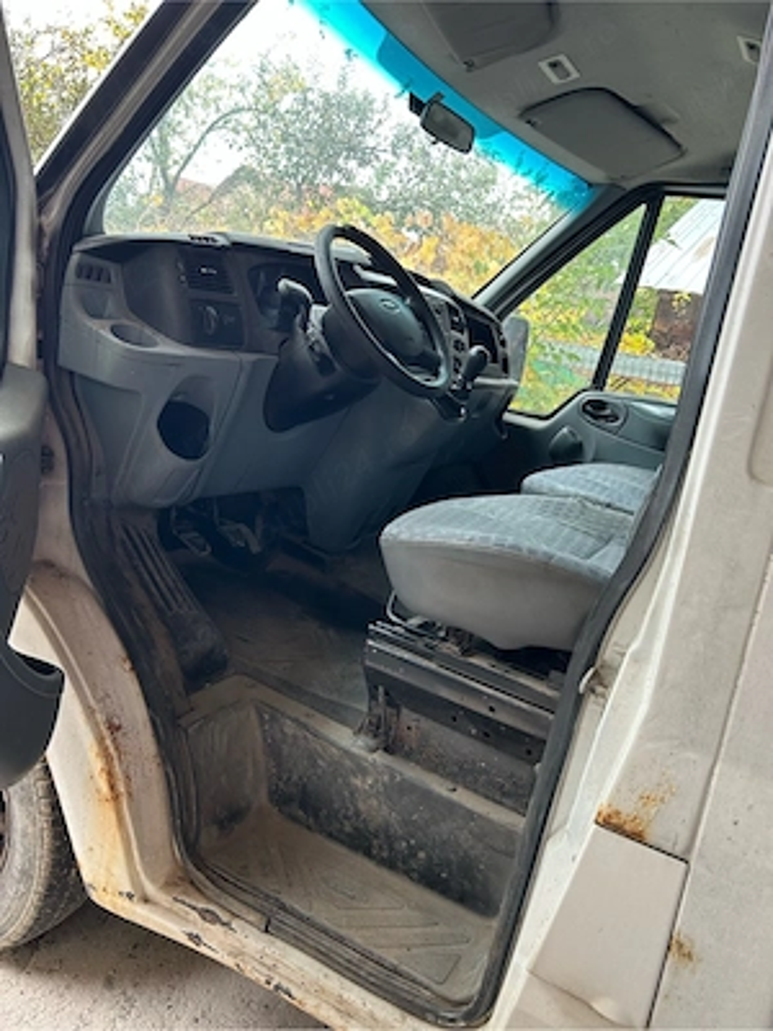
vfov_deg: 67.3
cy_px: 516
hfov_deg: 53.1
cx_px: 386
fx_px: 774
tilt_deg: -13.9
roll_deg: -10.0
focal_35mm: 26
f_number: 1.5
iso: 100
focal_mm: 5.7
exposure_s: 1/121
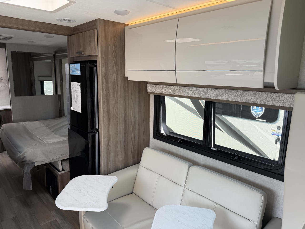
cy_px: 114
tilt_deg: -9.1
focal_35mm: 24
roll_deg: -2.0
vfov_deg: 56.8
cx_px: 152
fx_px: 211
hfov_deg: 71.6
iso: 80
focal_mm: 6.76
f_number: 1.78
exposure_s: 1/139
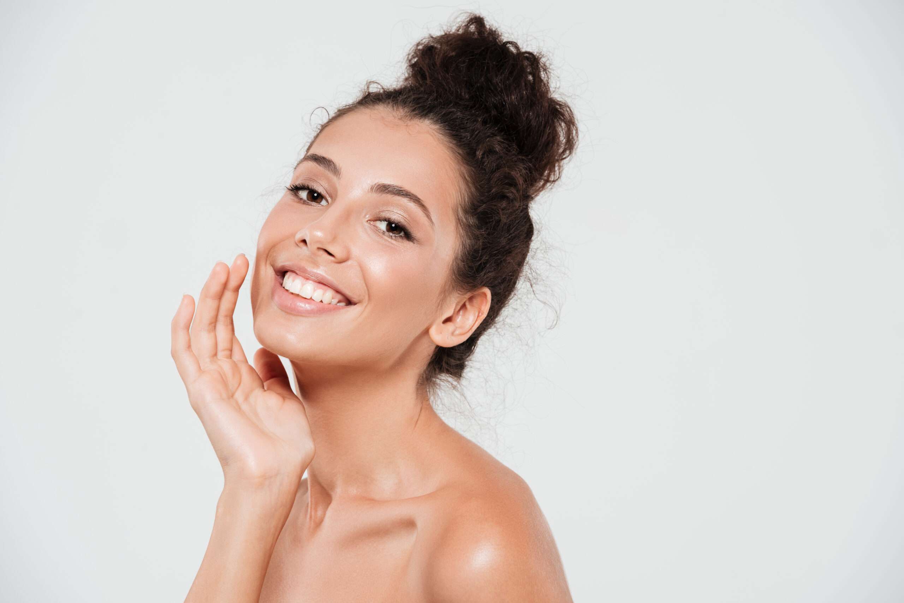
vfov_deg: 7.9
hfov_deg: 11.7
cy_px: 302
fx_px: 4396
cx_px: 452
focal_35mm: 175
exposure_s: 1/160
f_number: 8
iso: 100
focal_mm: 175
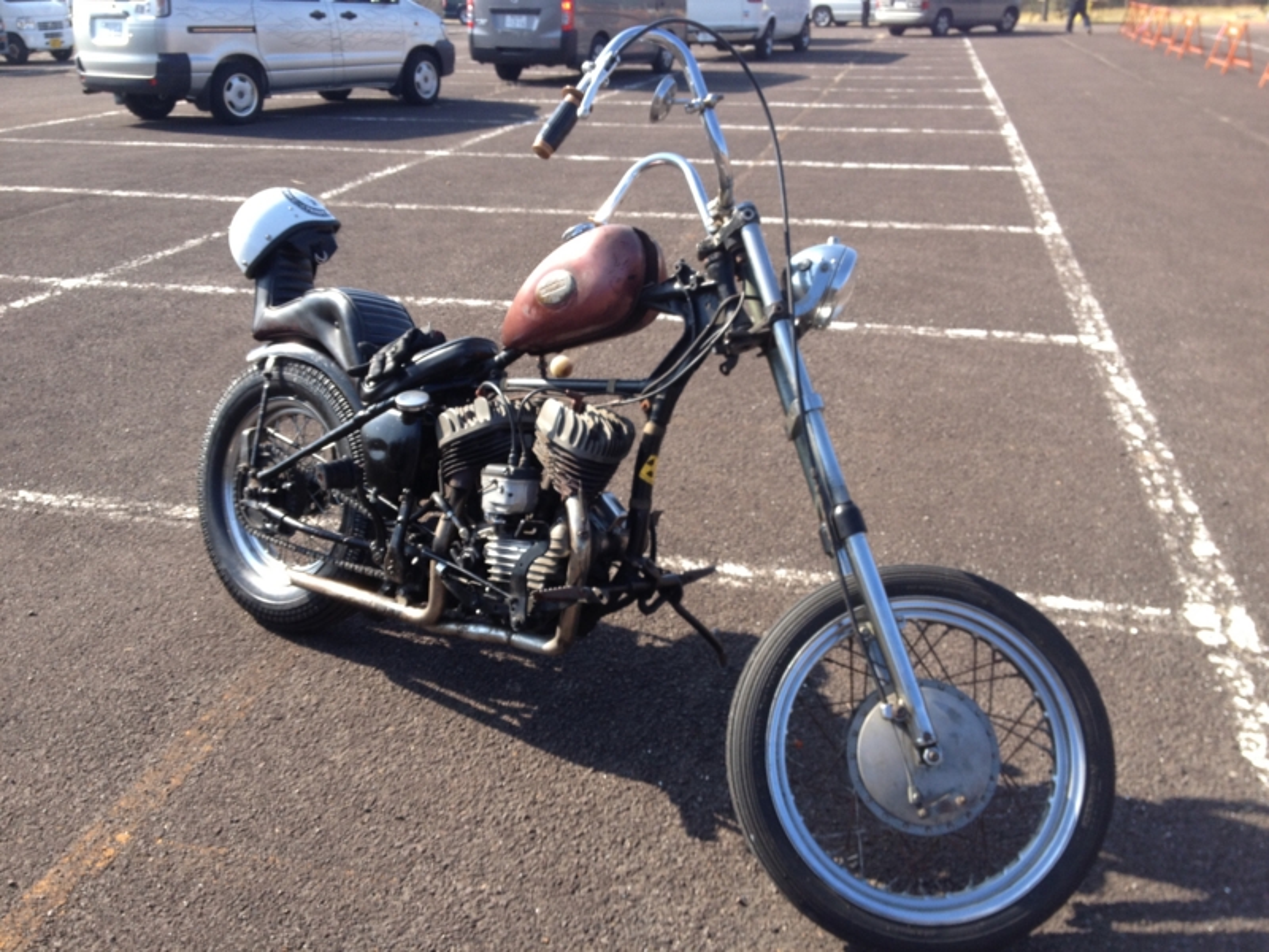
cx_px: 634
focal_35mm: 35
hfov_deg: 52.6
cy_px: 476
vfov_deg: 40.7
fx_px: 1283
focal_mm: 4.28
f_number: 2.4
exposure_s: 1/480
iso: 50
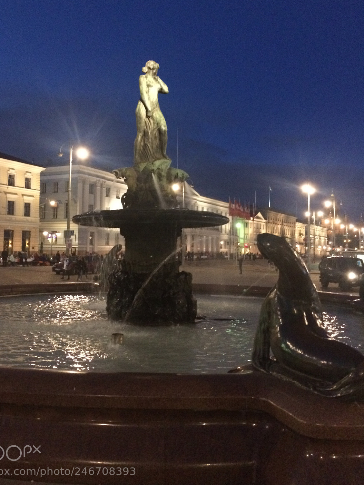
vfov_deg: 55.3
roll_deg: -0.7
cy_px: 222
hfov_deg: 42.9
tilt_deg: +4.6
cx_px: 162
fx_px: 463
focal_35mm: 33
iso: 500
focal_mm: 4.15
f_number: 2.2
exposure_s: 1/17
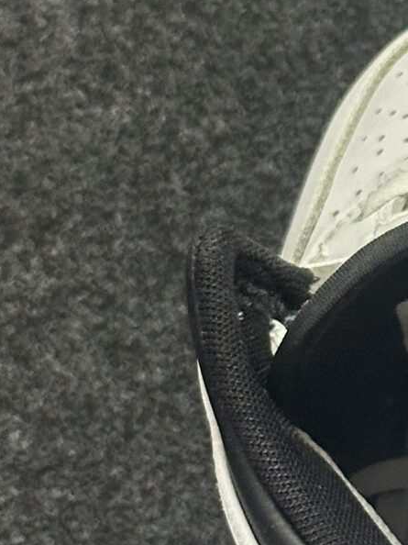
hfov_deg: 7.0
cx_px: 760
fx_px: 3255
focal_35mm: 207
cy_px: 436
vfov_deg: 9.5
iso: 250
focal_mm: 6.86
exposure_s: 1/50
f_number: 1.78
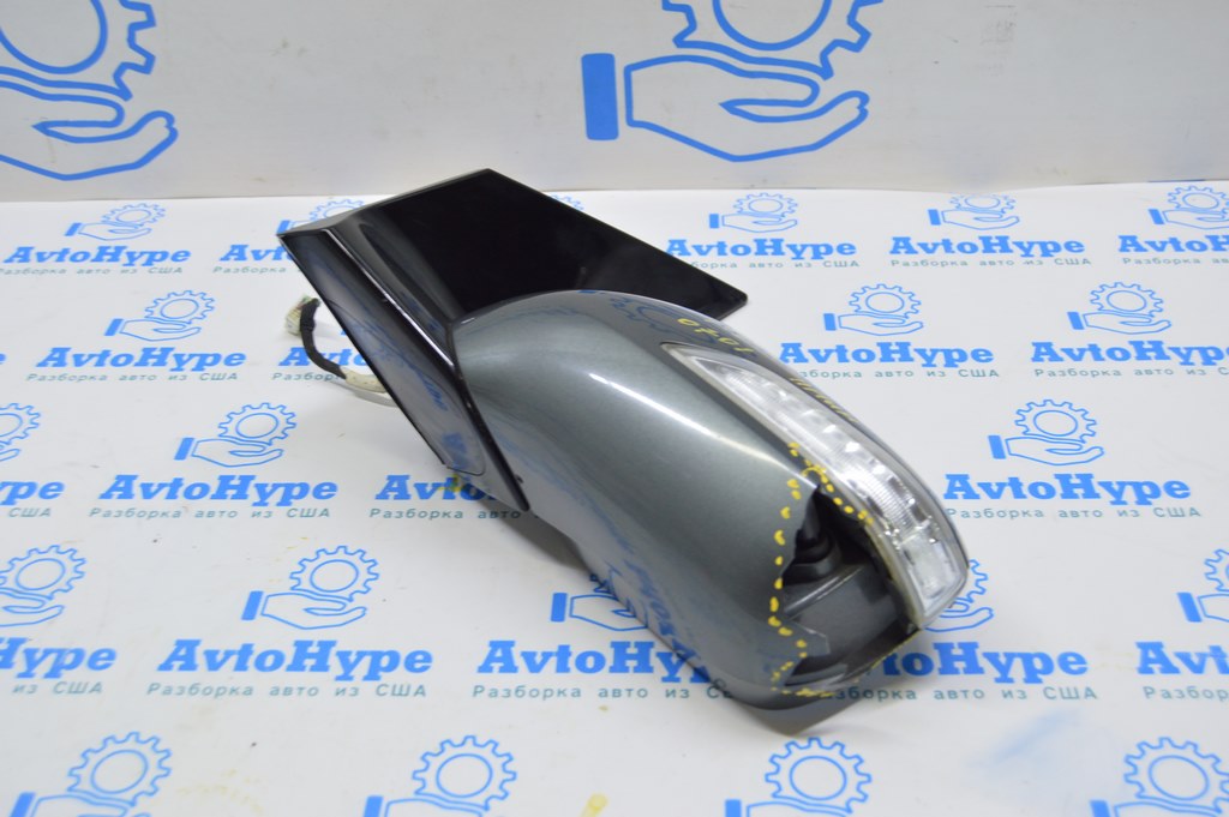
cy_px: 408
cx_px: 614
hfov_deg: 46.4
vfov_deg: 31.8
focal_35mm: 42
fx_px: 1433
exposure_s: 1/20
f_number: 5.6
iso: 400
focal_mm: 28
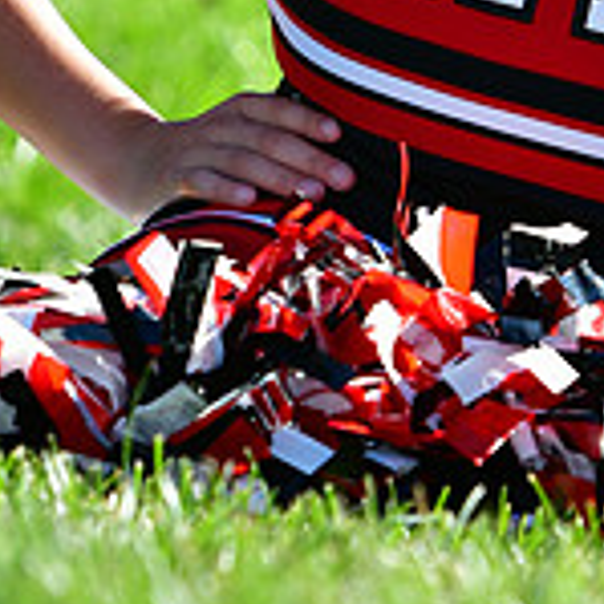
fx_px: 15674
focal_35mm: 794
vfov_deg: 2.2
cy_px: -369
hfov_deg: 2.2
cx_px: 448
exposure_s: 1/1250
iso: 400
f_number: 4.5
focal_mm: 160
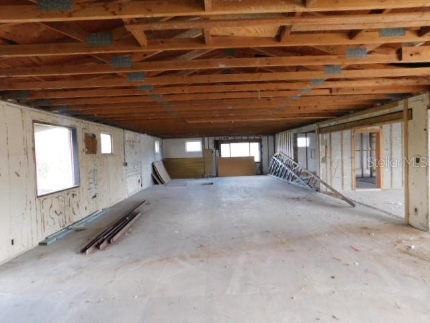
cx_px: 215
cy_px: 162
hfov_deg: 73.9
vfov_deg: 58.9
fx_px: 286
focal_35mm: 23
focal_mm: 4
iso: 180
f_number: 3
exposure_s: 1/30
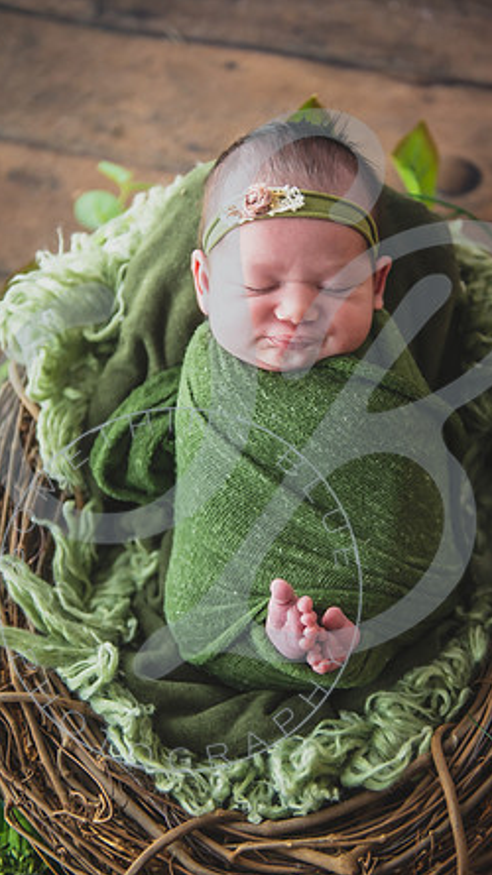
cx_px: 268
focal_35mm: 53
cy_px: 440
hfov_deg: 22.6
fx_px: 1230
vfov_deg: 39.2
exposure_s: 1/125
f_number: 2.8
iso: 400
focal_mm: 50
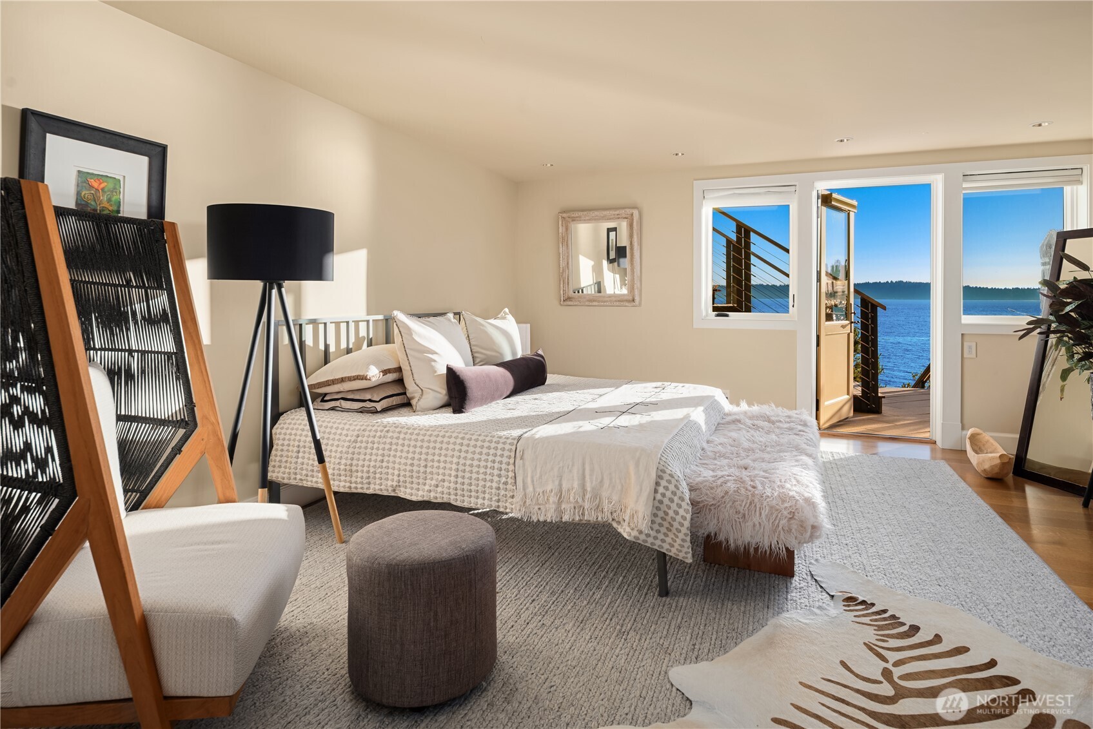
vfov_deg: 64.6
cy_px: 364
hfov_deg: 86.9
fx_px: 577
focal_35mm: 19
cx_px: 546
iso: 100
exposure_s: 1/15
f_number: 7.1
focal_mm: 19
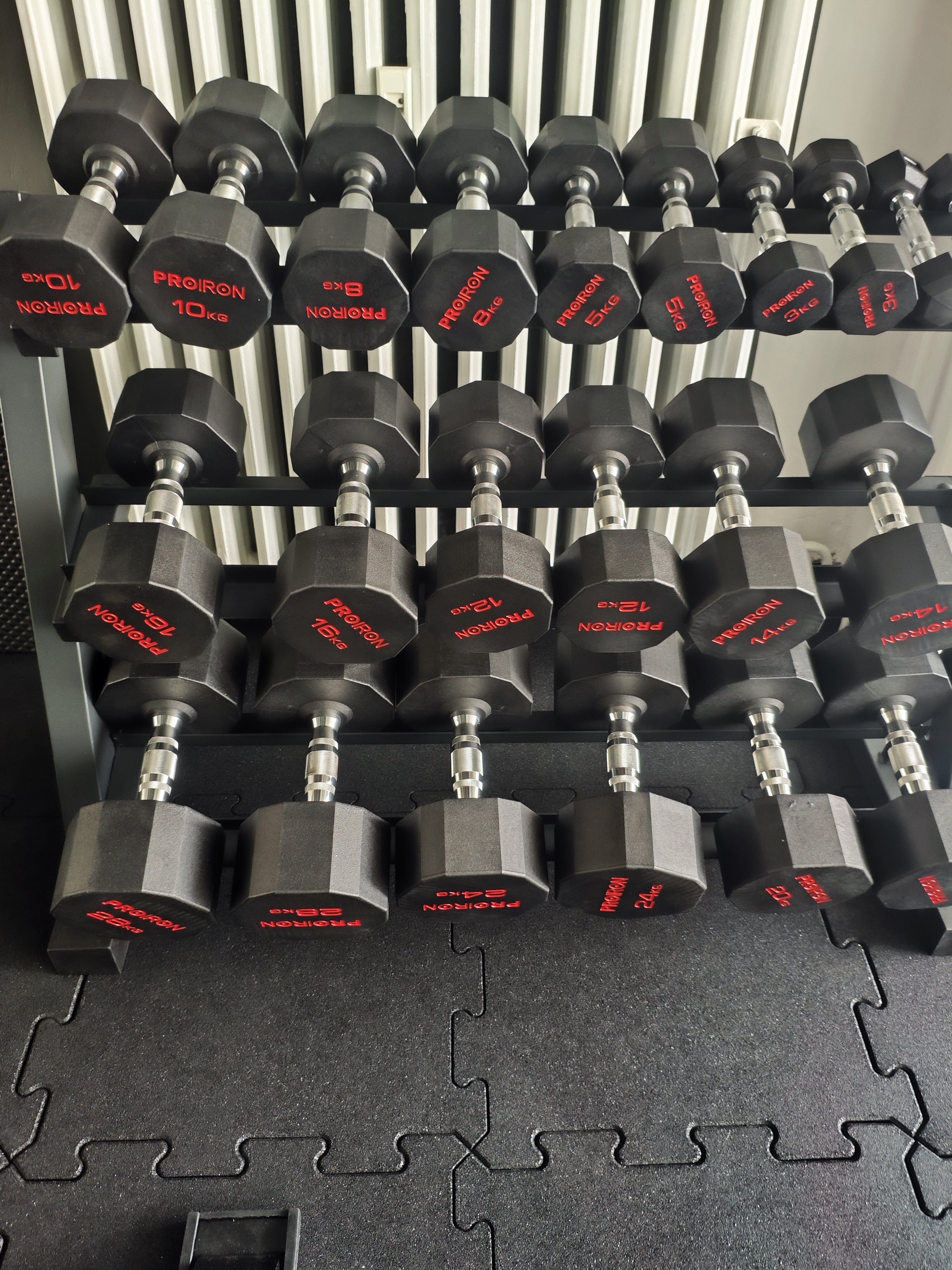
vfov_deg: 67.3
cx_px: 476
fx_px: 953
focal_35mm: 26
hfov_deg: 53.1
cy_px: 635
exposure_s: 1/20
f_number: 1.59
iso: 400
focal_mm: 4.94
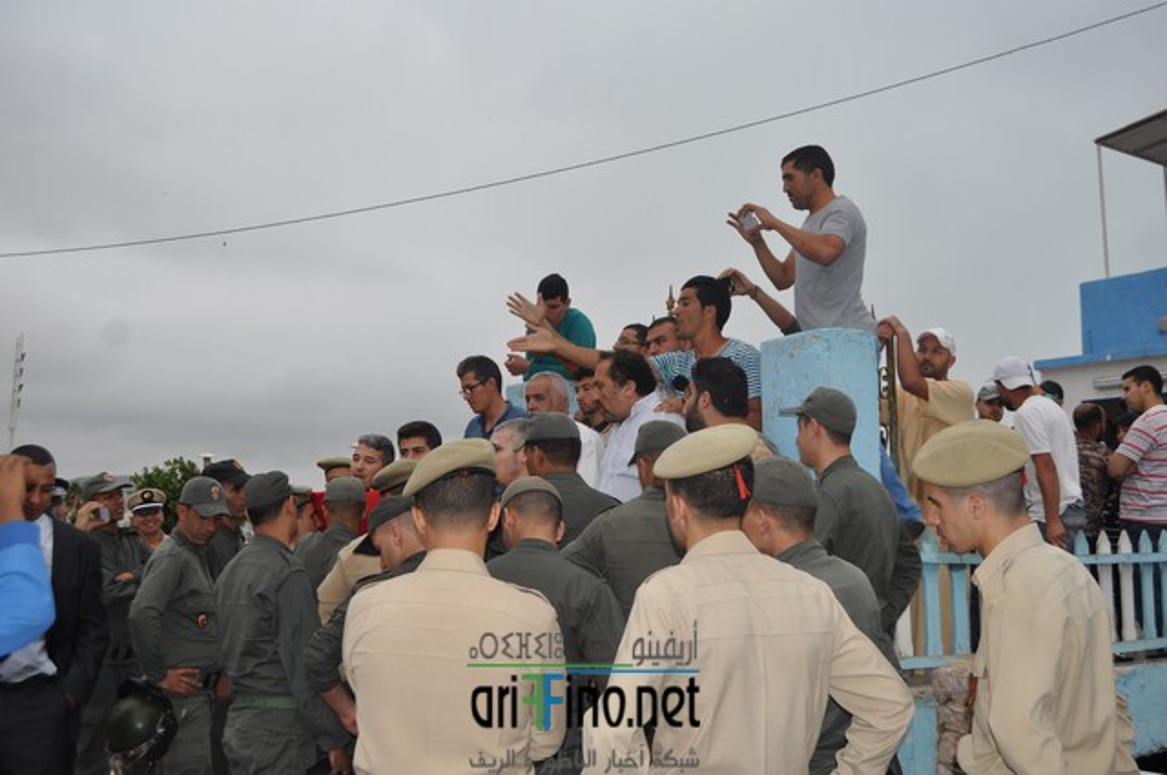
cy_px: 388
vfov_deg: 36.8
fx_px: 1166
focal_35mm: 36
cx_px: 584
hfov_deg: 53.2
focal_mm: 24
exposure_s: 1/200
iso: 200
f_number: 5.6
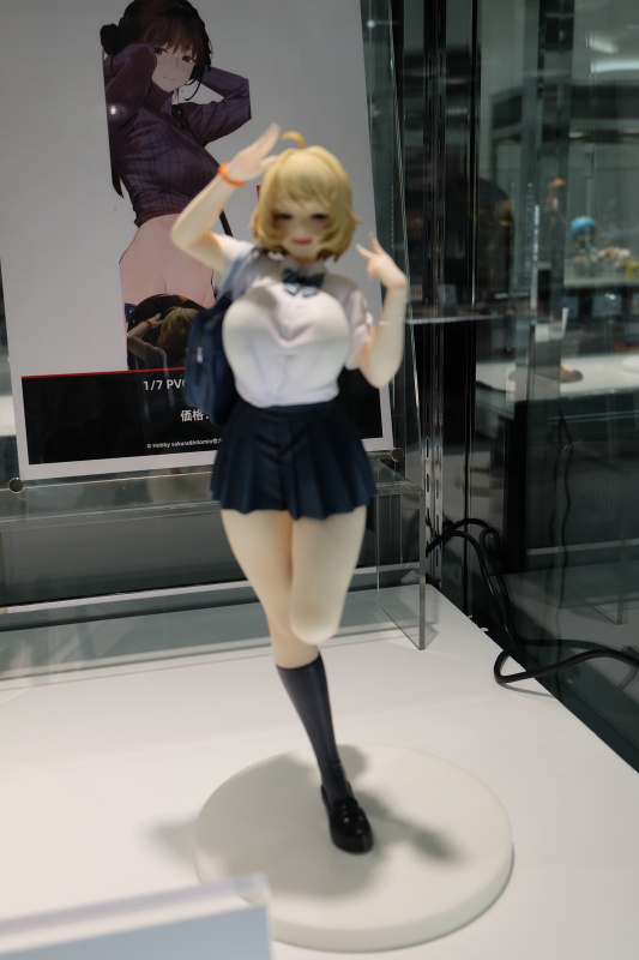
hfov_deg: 37.8
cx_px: 320
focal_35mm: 35
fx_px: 932
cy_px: 480
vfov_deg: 54.4
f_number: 5
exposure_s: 1/160
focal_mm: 23.2
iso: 400
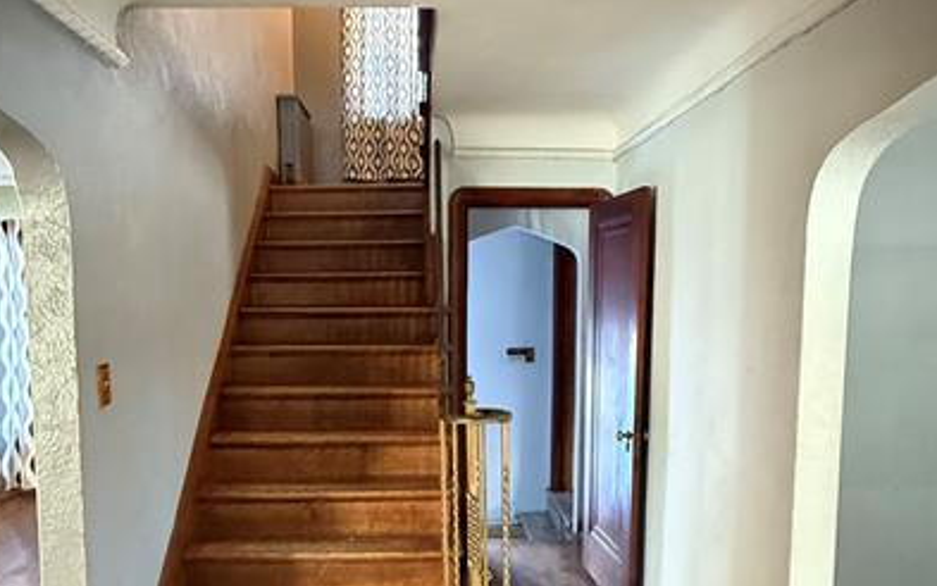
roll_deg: +0.3
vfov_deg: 42.8
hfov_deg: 64.5
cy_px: 376
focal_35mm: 29
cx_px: 422
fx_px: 741
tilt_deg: -5.4
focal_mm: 2.22
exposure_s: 1/52
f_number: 2.2
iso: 1600
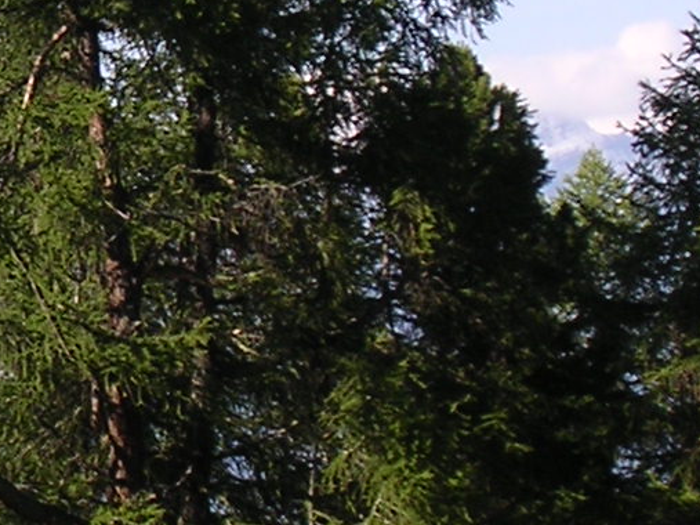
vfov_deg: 5.1
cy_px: 160
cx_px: -398
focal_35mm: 291
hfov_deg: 6.7
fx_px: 5883
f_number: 3.7
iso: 100
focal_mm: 10.9
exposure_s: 1/404
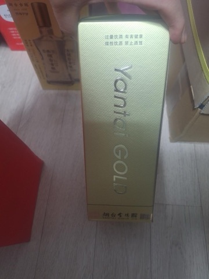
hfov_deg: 58.9
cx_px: 104
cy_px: 140
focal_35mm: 23
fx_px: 185
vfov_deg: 73.9
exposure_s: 1/40
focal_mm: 5.54
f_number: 1.8
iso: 200
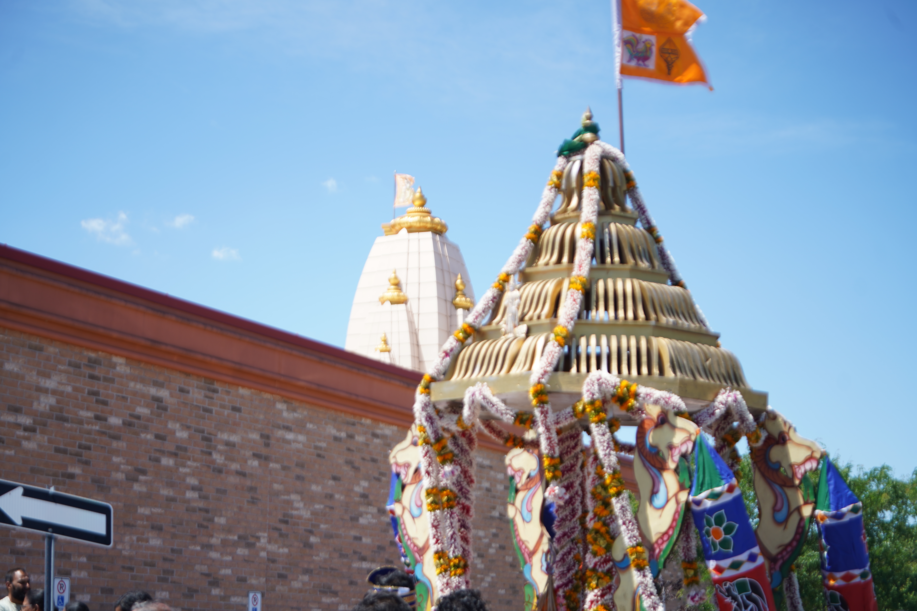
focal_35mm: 70
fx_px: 1783
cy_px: 306
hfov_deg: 28.8
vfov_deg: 19.5
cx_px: 458
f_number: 4
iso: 100
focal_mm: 70
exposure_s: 1/500
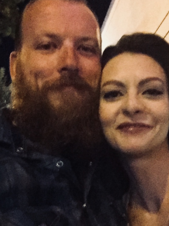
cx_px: 114
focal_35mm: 56
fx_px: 365
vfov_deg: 34.4
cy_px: 111
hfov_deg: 25.9
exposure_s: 1/15
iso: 1600
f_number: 2.2
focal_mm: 2.65
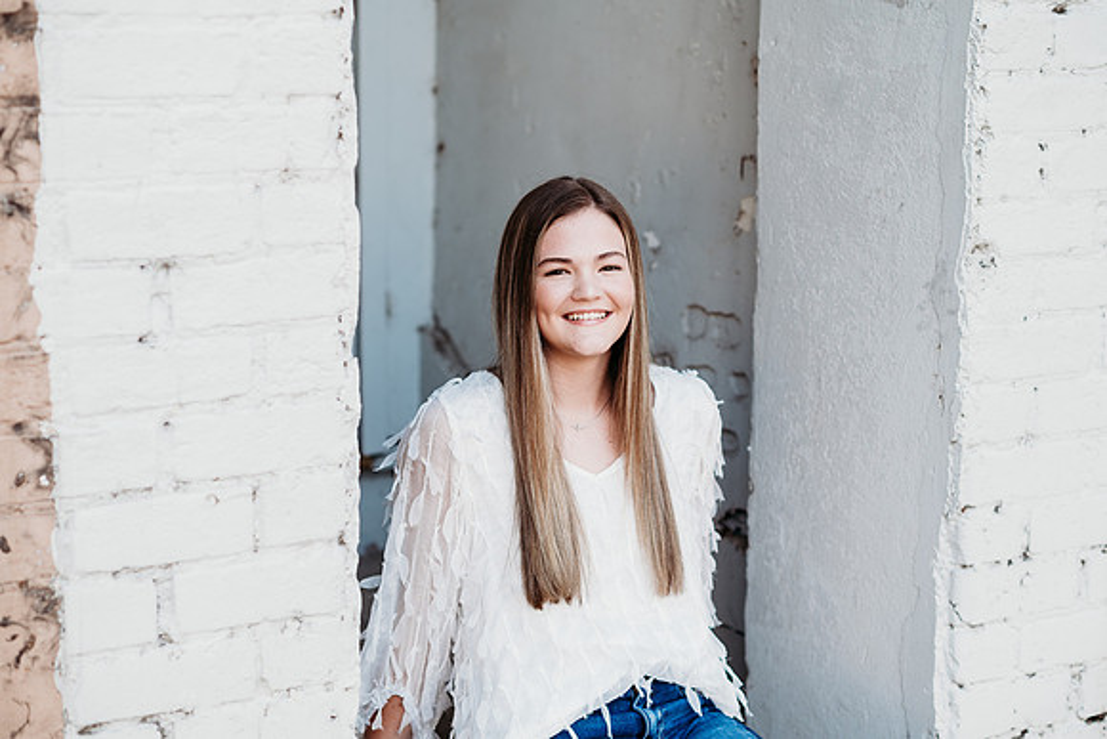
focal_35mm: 88
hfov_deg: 23.2
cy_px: 370
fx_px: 2699
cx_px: 563
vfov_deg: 15.6
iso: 200
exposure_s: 1/200
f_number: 2.8
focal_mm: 85
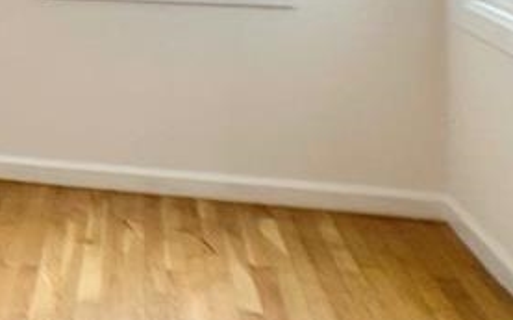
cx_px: -344
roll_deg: +0.0
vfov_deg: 12.0
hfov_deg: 17.4
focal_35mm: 102
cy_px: -215
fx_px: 1426
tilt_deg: +3.5
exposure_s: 1/60
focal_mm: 4.25
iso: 50
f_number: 1.8
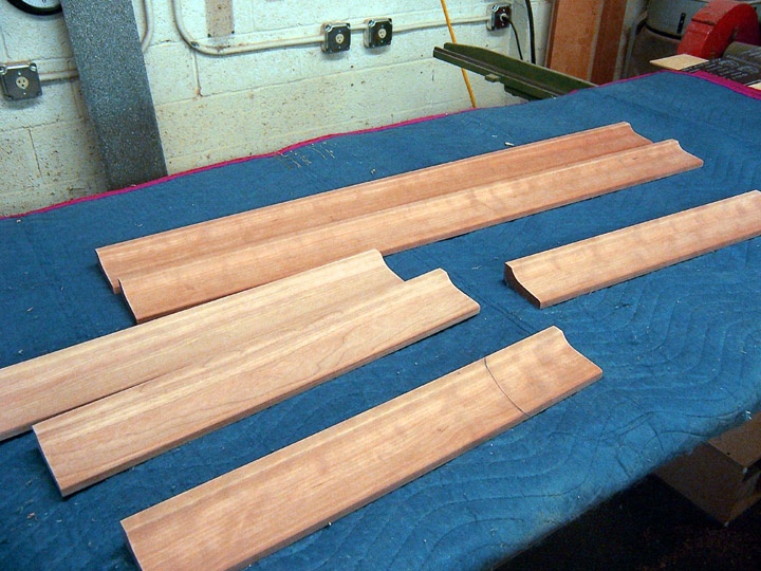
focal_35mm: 33
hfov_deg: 55.4
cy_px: 286
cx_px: 380
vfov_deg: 42.9
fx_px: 725
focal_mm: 5.5
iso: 140
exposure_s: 1/30
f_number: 3.4
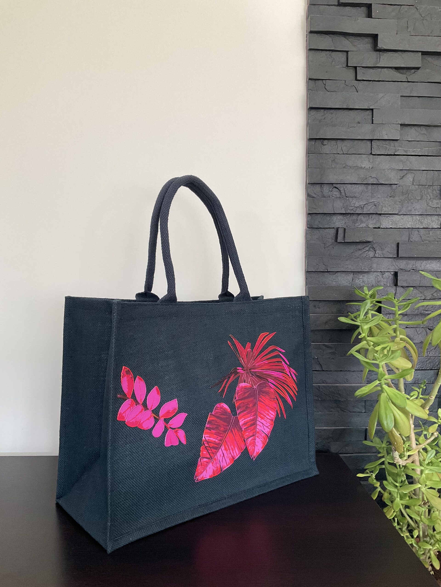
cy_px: 294
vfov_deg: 61.7
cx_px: 220
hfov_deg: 48.2
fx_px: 493
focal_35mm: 29
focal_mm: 3
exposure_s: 1/67
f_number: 1.8
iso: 64
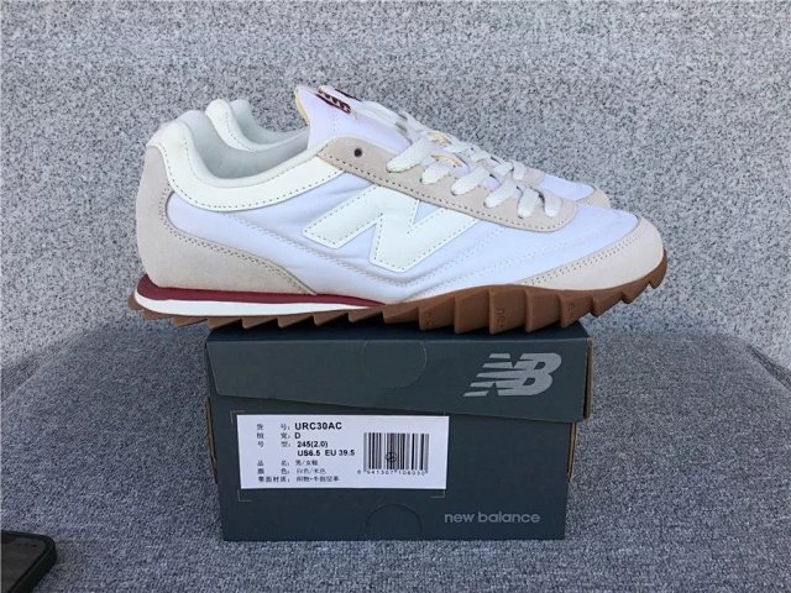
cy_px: 296
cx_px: 396
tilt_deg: -18.7
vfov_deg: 45.4
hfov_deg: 58.4
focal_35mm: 31
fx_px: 708
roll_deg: +0.3
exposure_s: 1/208
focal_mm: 3.3
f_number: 2.4
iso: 25
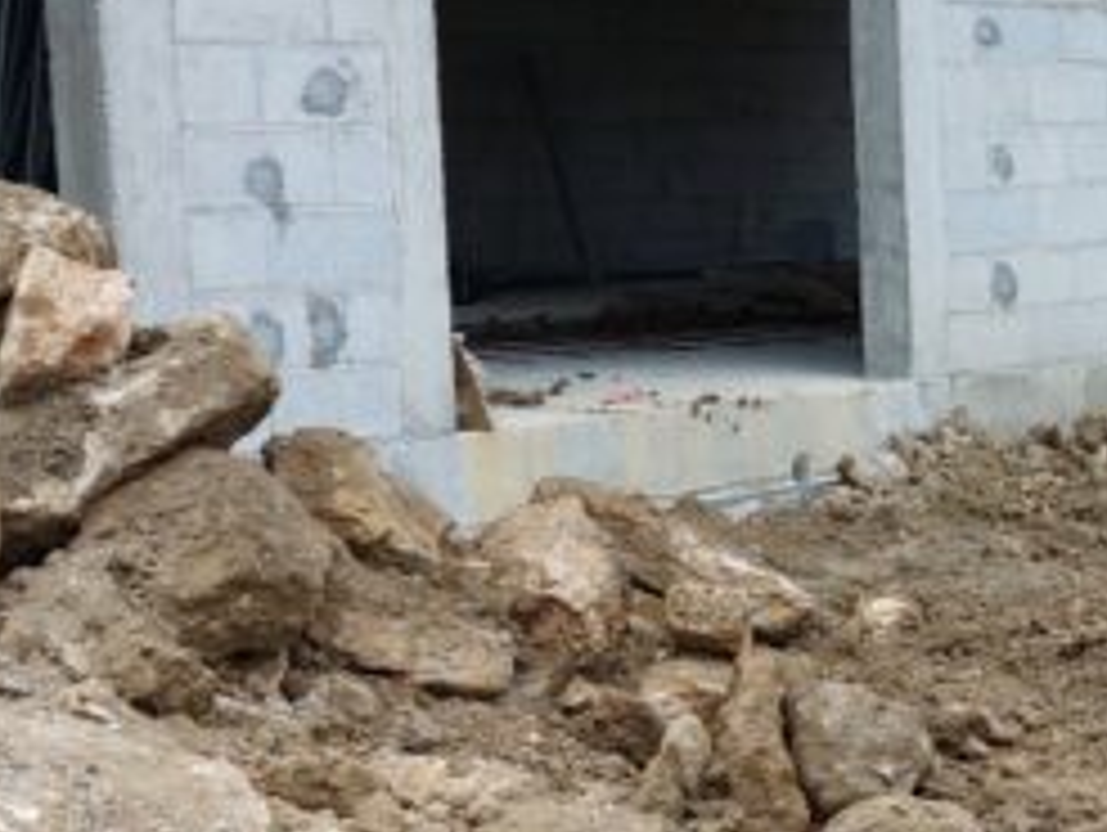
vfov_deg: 14.2
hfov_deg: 17.9
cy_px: 693
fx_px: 3329
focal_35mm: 104
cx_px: 1346
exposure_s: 1/299
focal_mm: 5.23
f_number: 1.8
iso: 25
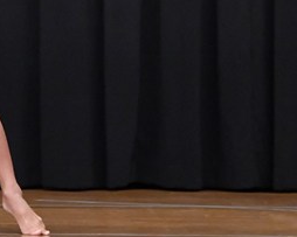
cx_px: -92
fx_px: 5079
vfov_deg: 2.7
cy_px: -7
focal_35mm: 578
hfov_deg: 3.3
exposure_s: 1/400
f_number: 5.6
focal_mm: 135
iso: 8000
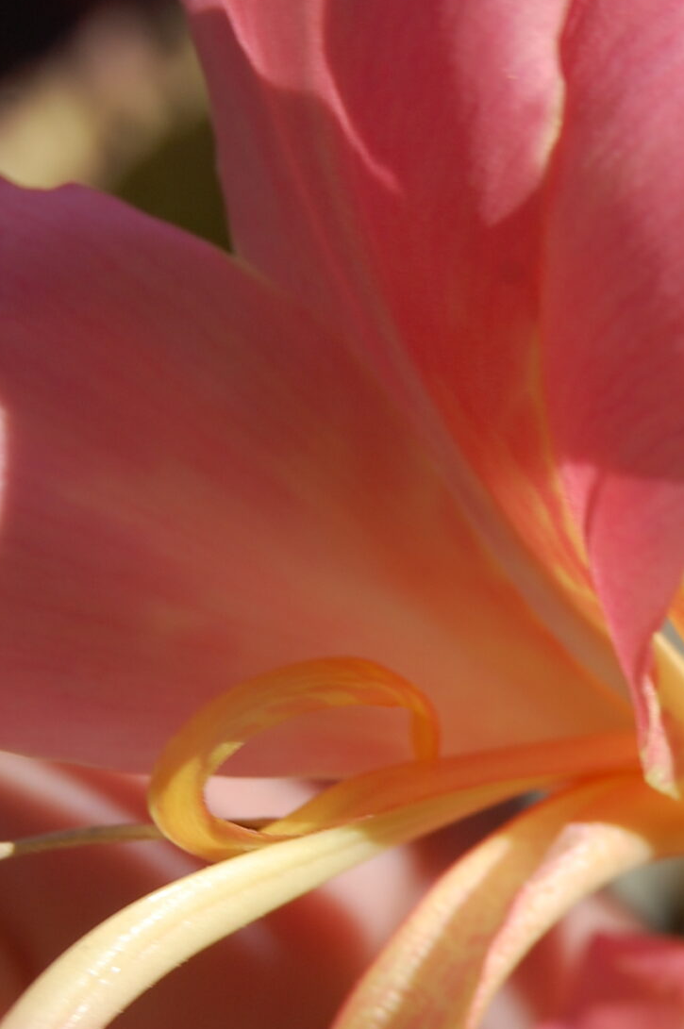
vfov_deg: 11.7
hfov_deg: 7.7
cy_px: 688
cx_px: 773
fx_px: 5027
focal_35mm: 176
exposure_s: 1/400
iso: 200
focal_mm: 50
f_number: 10
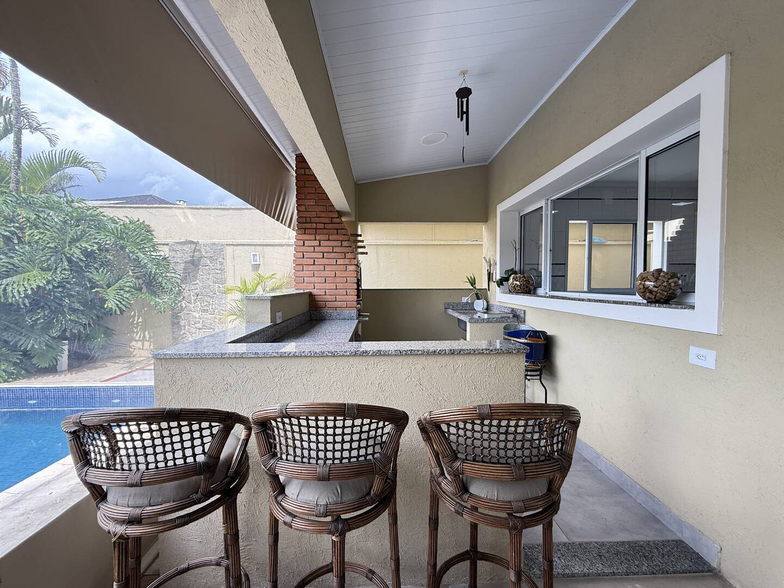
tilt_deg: -1.3
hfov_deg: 102.1
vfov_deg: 85.7
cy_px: 294
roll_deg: +0.2
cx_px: 392
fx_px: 317
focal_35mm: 14
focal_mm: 2.22
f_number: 2.2
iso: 64
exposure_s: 1/136
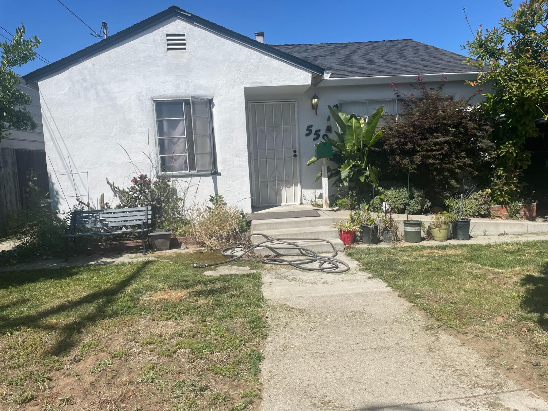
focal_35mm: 26
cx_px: 274
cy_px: 206
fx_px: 412
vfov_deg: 53.1
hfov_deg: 67.3
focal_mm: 4.2
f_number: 1.6
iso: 32
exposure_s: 1/5291
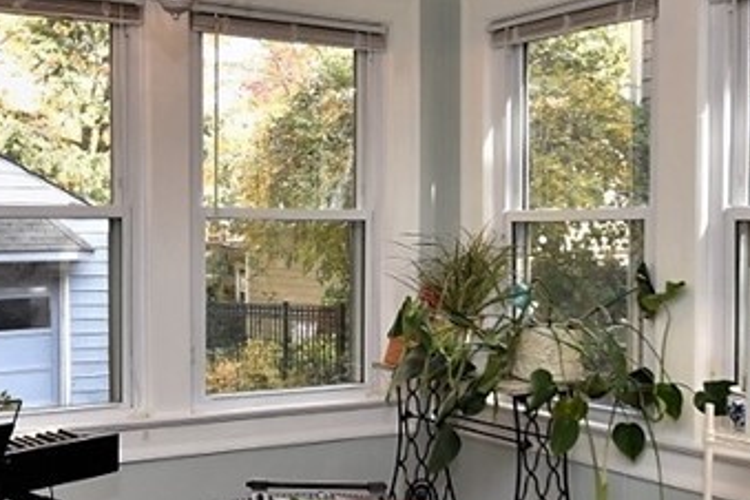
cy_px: 229
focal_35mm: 48
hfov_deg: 40.6
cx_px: 250
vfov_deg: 28.1
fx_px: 1000
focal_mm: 10
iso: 200
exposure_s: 1/60
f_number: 7.1
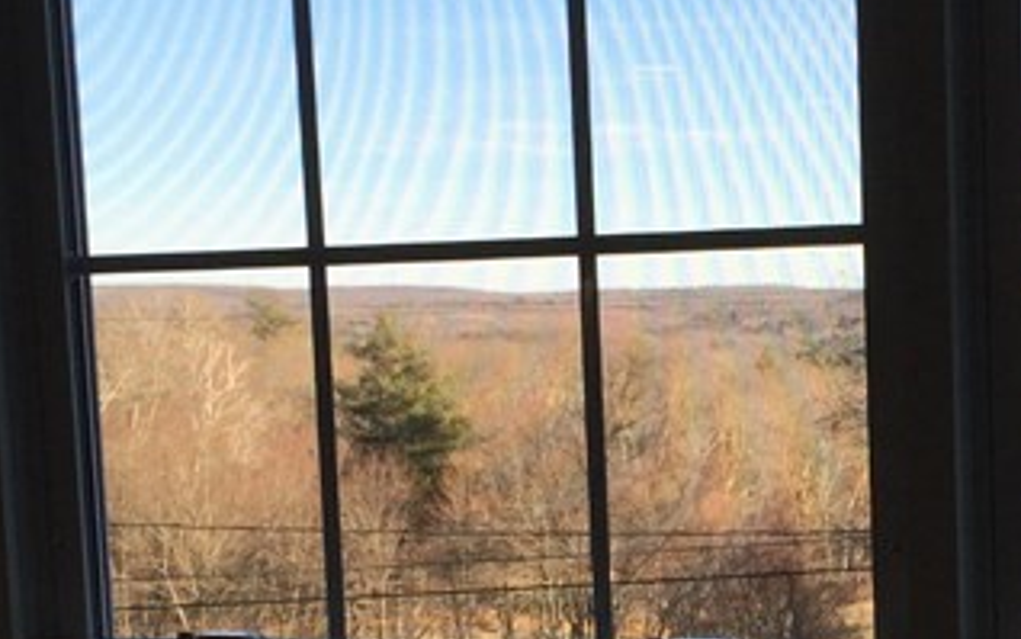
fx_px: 2756
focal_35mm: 99
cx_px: 918
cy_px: 706
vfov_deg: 13.0
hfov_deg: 20.6
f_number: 2.2
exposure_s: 1/359
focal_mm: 4.15
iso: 32
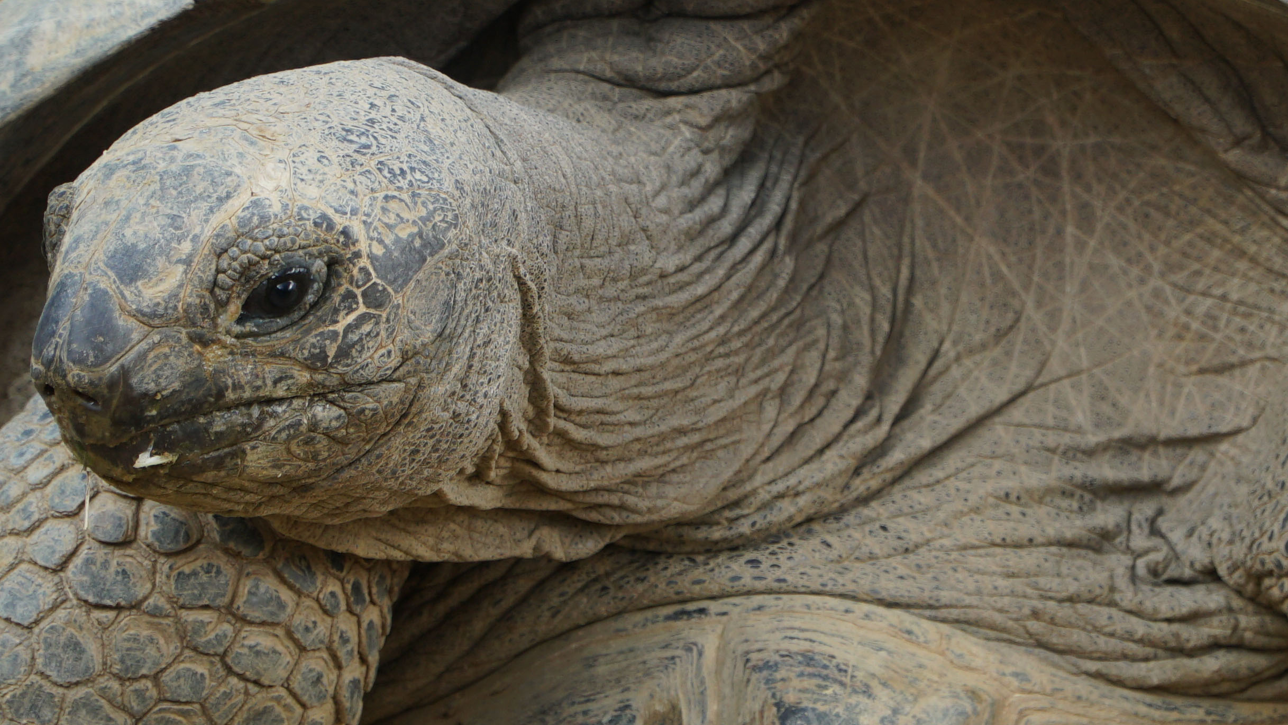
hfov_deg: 5.6
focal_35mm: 383
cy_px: 192
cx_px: 859
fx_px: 13091
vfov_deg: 3.2
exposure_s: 1/160
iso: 200
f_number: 4
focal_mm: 99
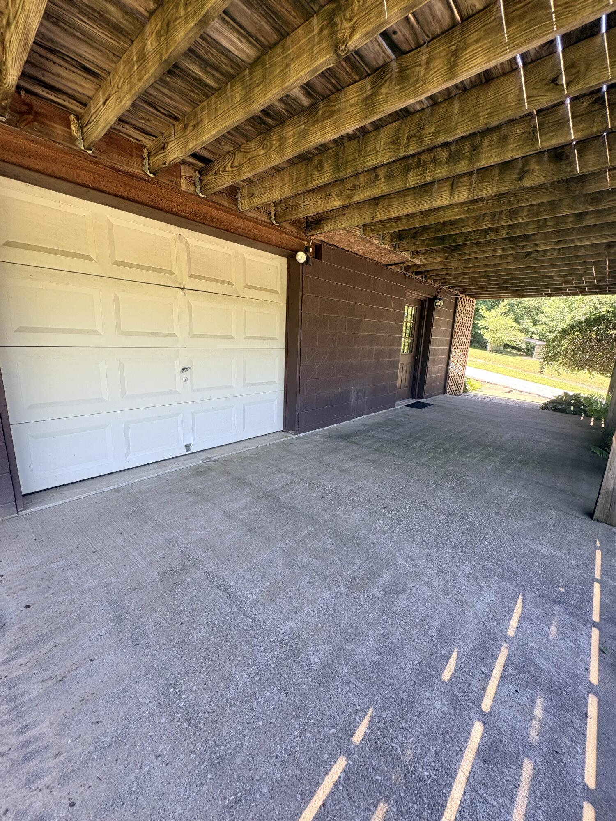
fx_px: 332
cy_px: 410
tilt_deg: -11.8
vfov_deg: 102.1
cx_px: 308
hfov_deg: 85.7
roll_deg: -2.3
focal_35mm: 14
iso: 64
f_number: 2.2
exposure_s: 1/99
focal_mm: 2.22
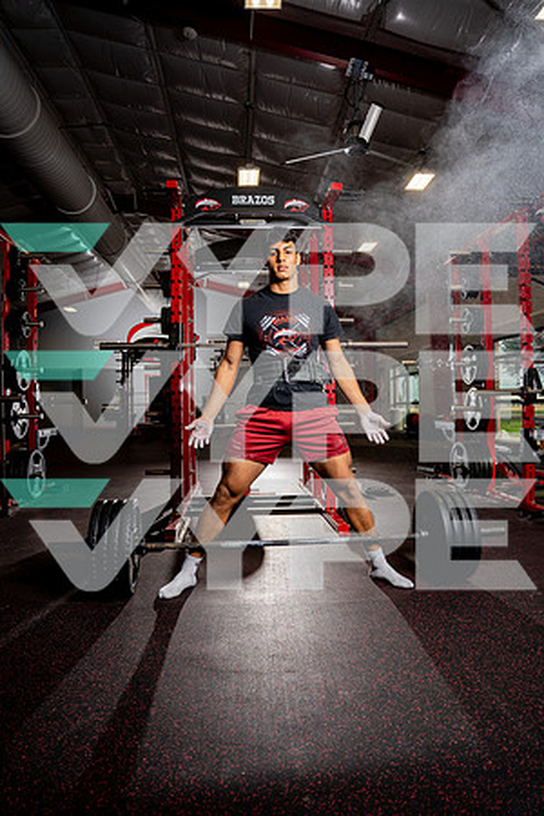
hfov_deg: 53.1
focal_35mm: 24
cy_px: 408
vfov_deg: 73.7
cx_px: 272
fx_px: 544
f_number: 4
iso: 100
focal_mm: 24
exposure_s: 1/250
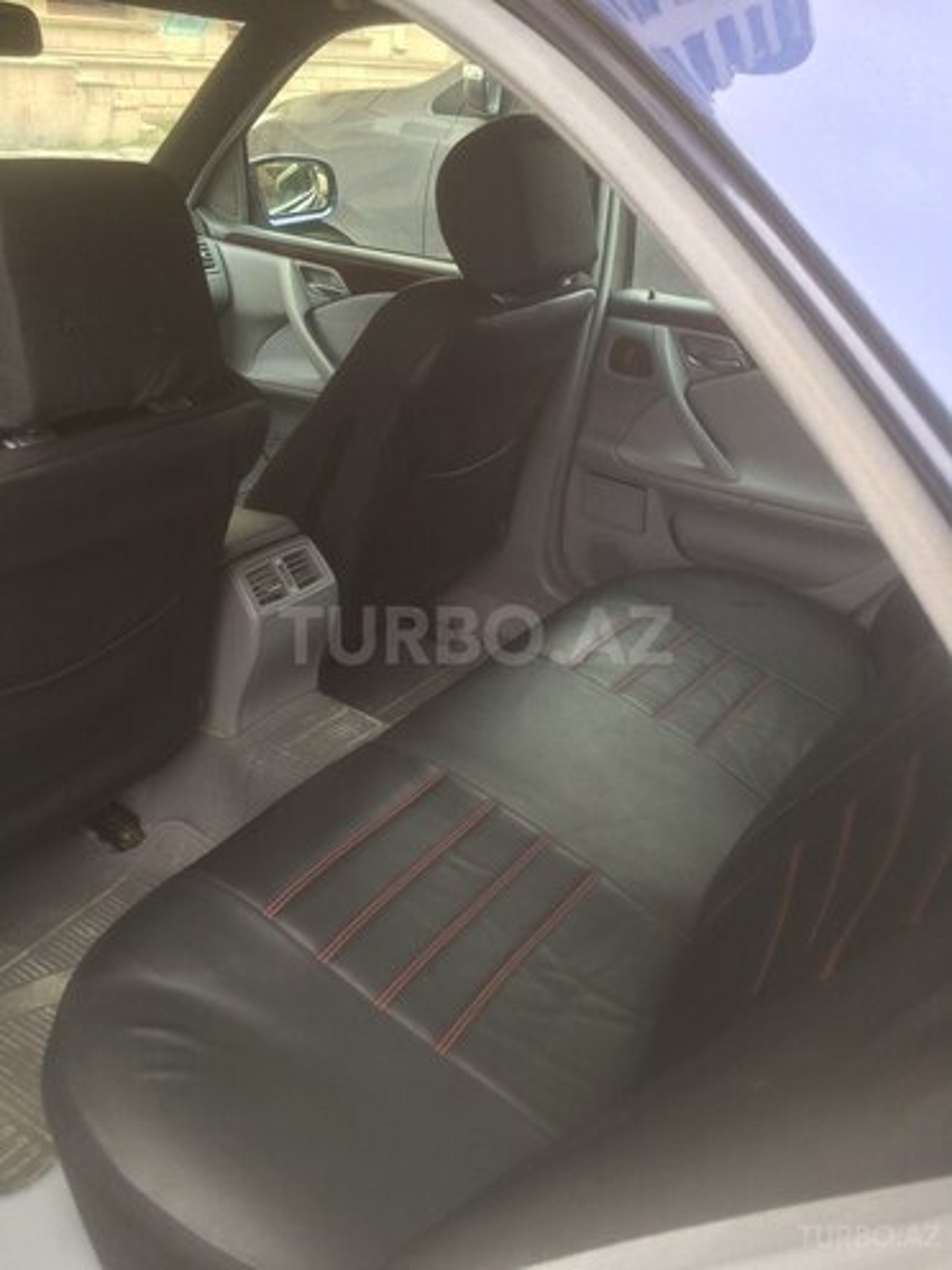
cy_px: 635
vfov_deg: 61.7
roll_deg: -6.4
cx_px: 476
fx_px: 1063
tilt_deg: -30.3
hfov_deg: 48.2
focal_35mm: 29
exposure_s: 1/50
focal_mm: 4.15
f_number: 2.2
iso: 40
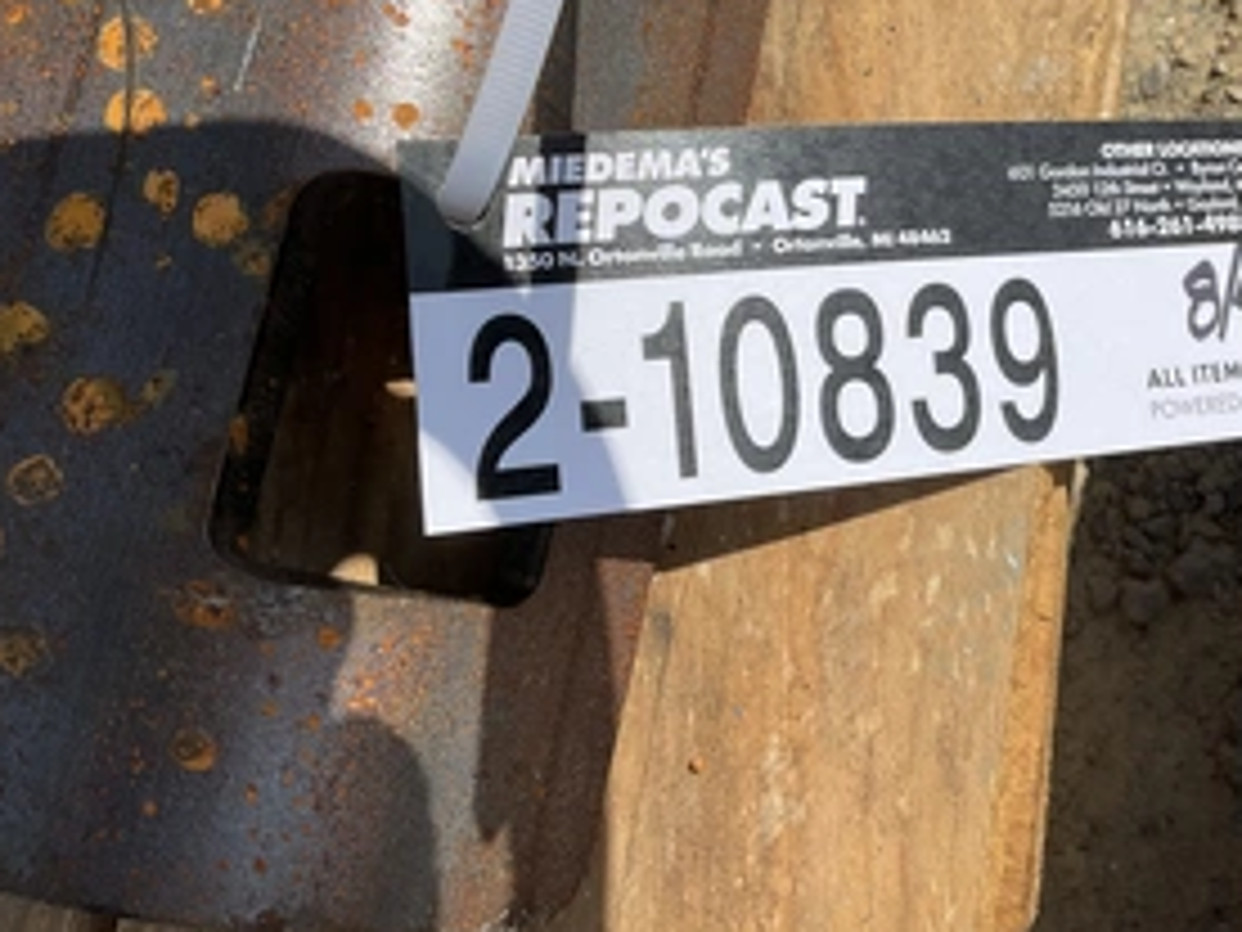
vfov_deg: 34.0
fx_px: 1507
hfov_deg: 43.8
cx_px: 878
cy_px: 293
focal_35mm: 42
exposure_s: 1/3322
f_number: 1.8
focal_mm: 3
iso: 25
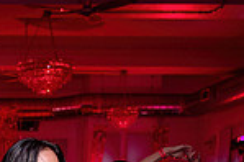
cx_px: -127
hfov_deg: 14.3
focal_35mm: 134
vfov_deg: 9.5
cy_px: 322
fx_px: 907
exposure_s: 1/80
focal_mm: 31
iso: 500
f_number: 2.8
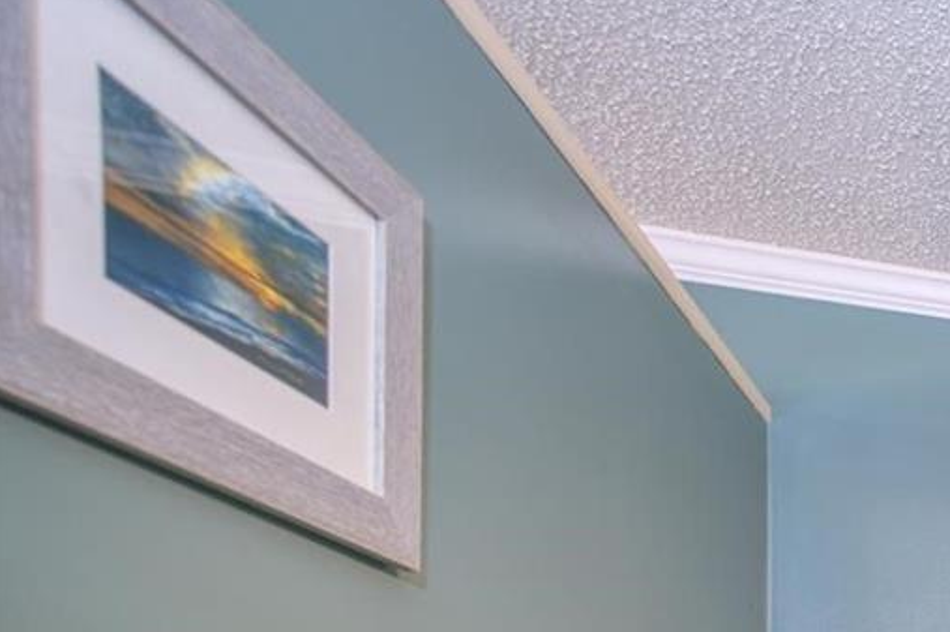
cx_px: 1492
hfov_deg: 27.5
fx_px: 1081
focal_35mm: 41
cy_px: 926
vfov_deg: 25.4
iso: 250
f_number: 4
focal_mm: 13
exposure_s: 1/13
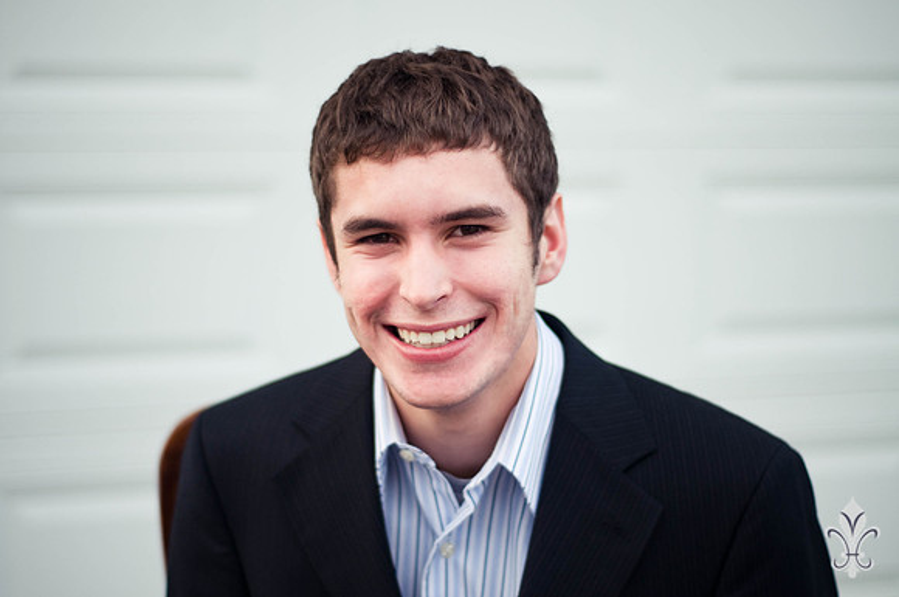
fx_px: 1870
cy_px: 298
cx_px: 450
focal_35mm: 75
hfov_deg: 27.0
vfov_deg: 18.1
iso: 200
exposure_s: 1/1000
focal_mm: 50
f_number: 1.8
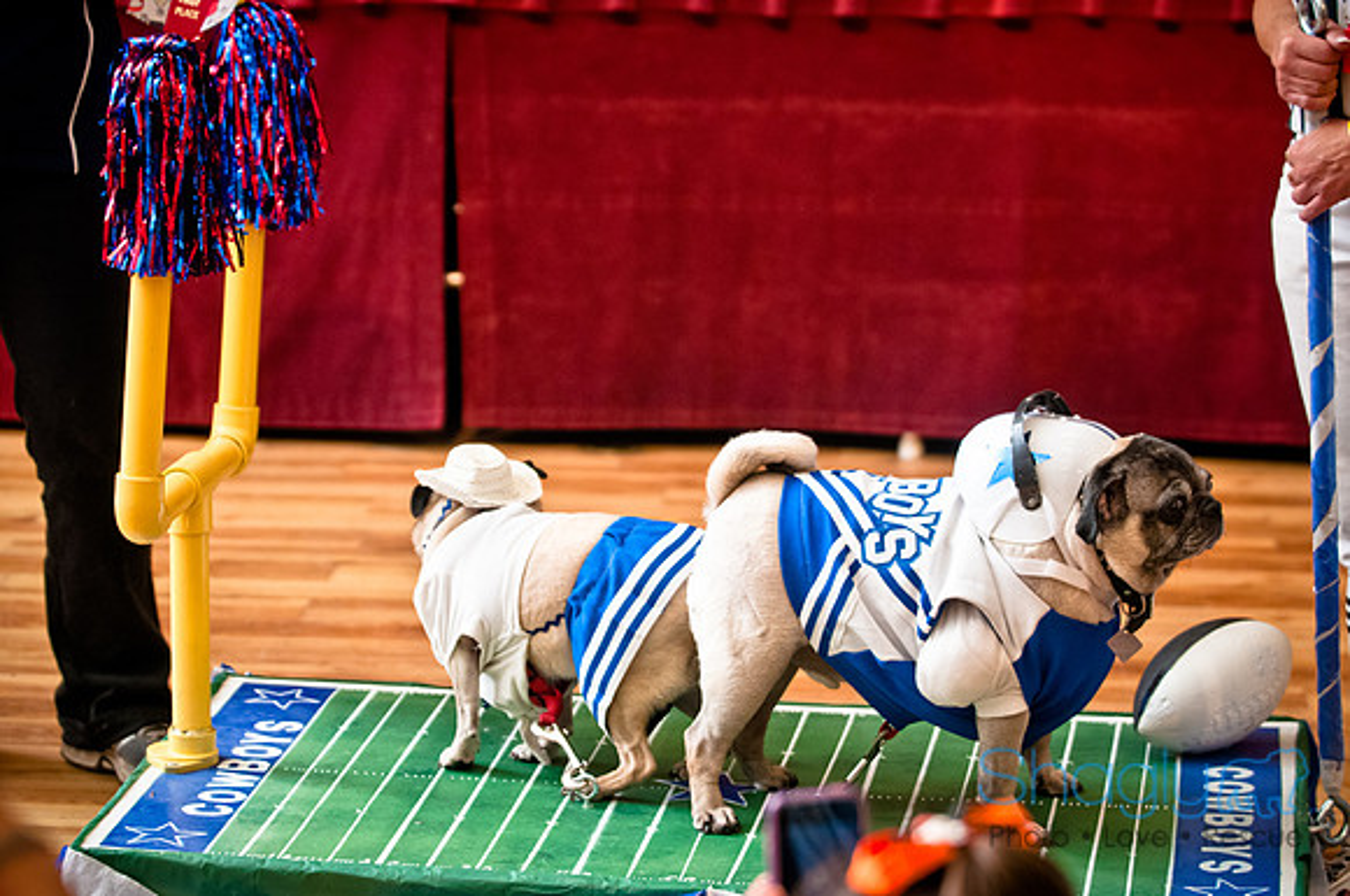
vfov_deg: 11.4
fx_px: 4494
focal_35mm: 120
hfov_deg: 17.1
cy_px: 448
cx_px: 675
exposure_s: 1/200
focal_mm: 80
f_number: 2.8
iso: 200
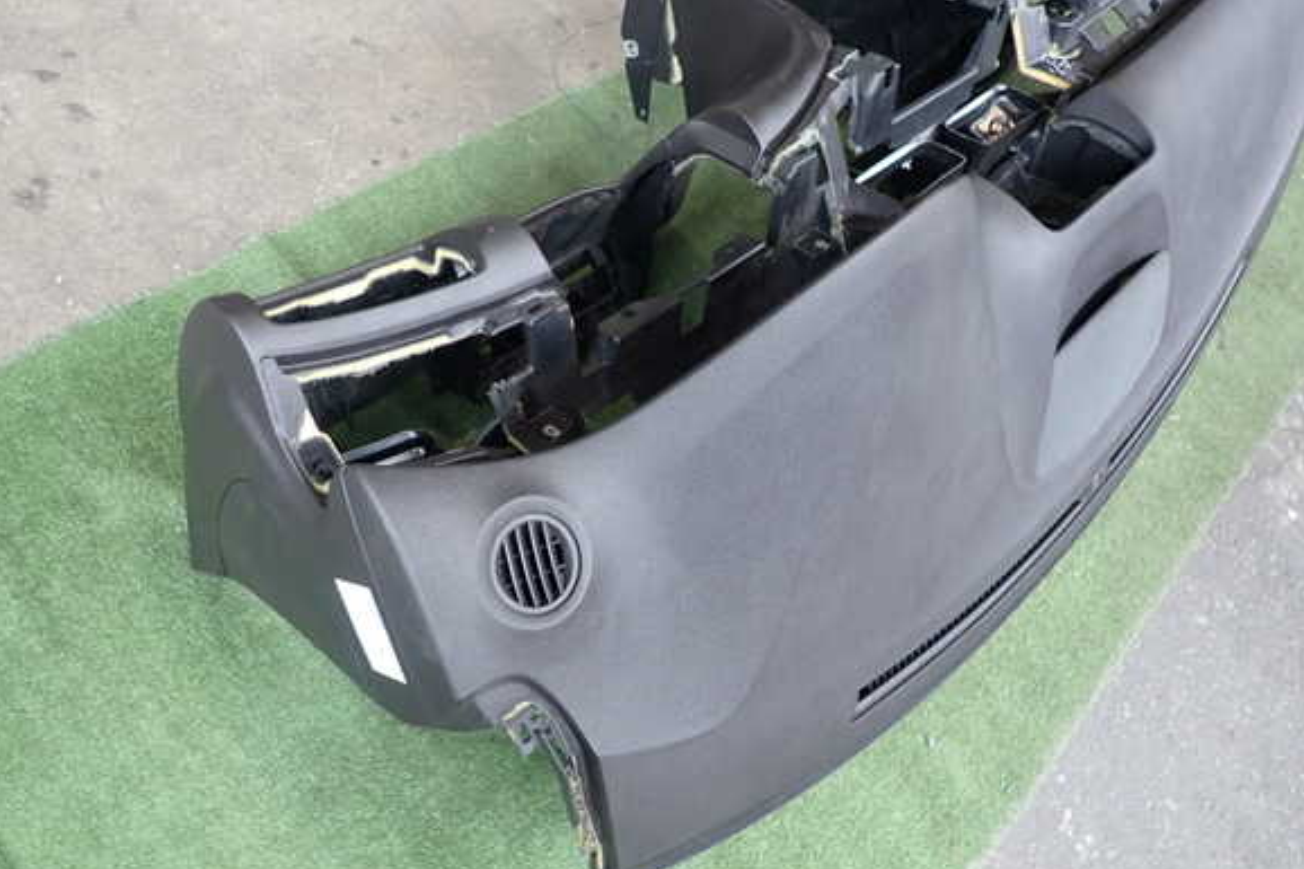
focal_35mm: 27
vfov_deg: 47.9
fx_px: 978
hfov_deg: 67.4
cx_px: 629
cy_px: 451
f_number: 2
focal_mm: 4.5
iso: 200
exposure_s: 1/60
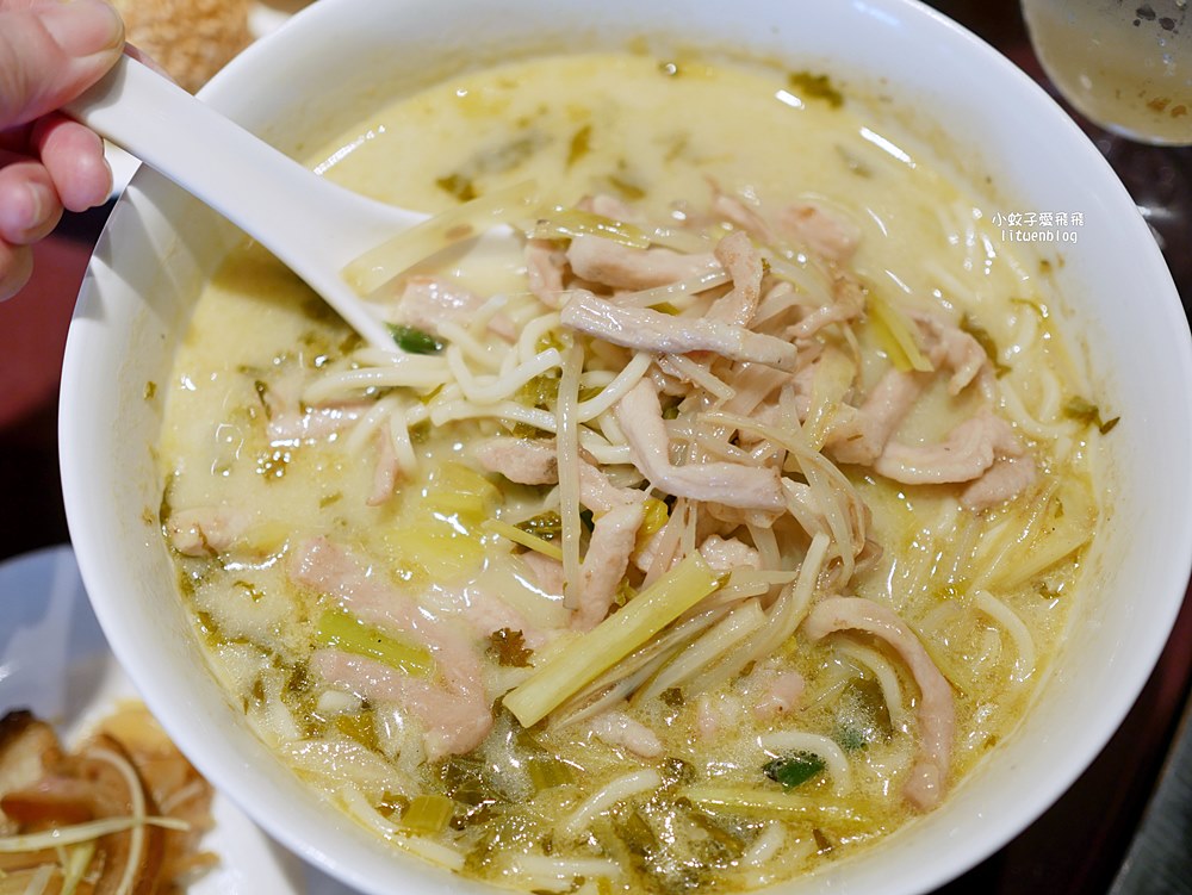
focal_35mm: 50
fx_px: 1723
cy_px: 448
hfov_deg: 38.2
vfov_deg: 29.1
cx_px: 596
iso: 200
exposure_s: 1/160
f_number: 1.8
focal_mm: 25
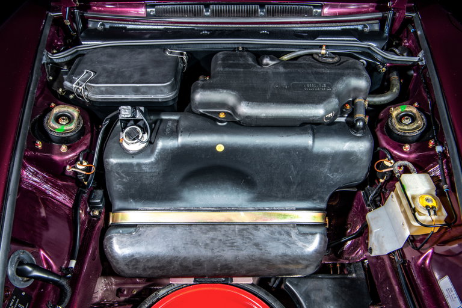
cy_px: 154
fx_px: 372
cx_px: 231
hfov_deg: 63.7
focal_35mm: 29
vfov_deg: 45.0
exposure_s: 1/100
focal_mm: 29
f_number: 10
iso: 160
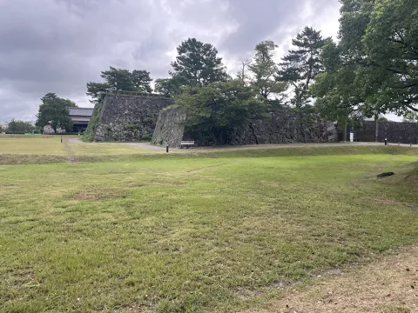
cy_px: 156
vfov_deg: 53.1
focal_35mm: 26
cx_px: 209
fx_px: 314
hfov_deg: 67.3
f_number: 1.6
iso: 32
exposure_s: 1/435
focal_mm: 4.2
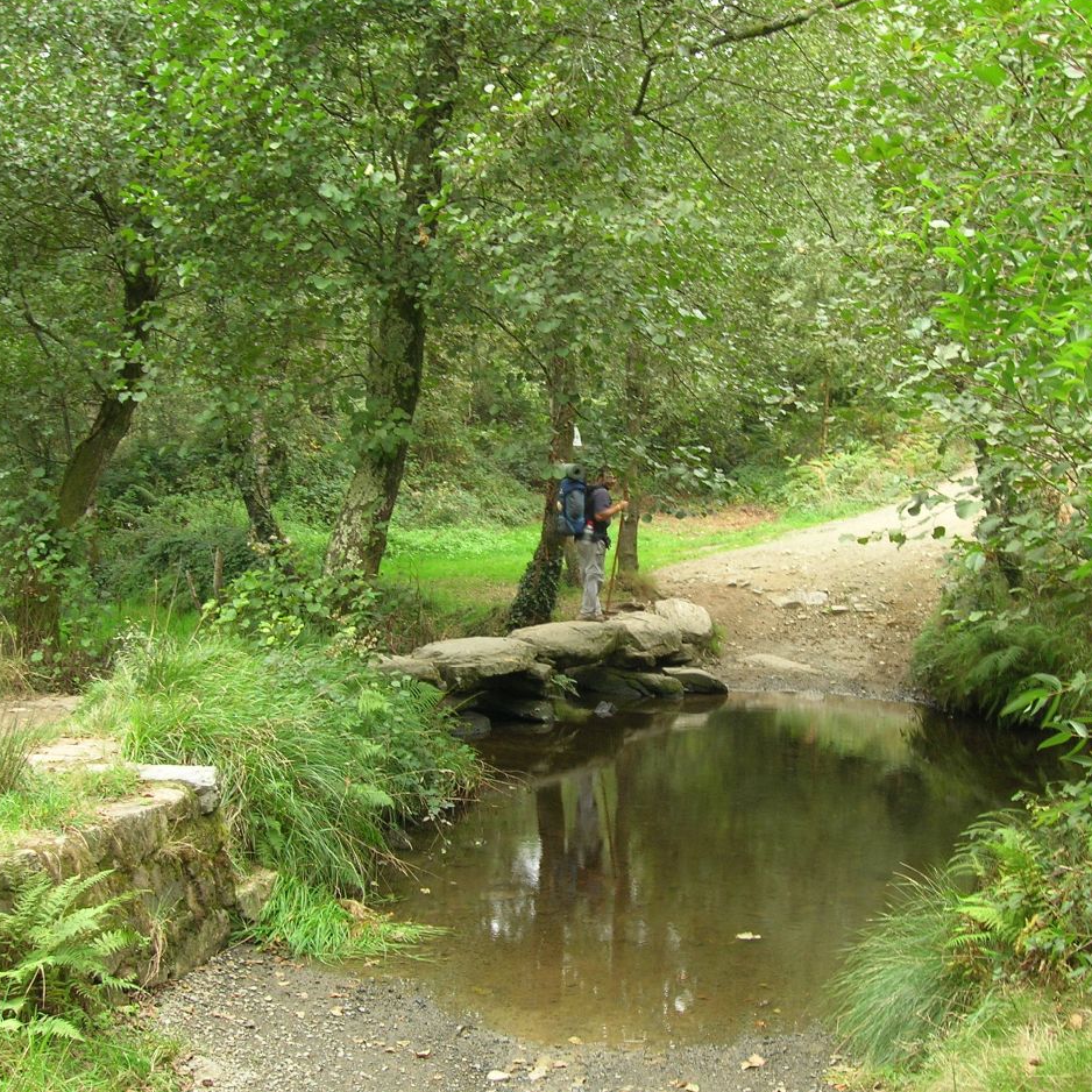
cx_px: 643
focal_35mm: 41
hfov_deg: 40.8
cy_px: 551
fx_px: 1463
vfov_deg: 40.9
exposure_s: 1/12.8
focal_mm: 5.7
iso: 50
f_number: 4.9
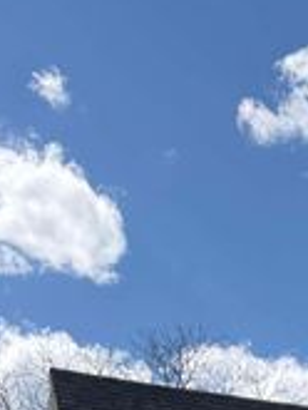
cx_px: 574
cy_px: 754
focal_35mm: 97
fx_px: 1149
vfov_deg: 16.6
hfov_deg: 13.5
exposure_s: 1/4167
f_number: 1.78
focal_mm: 6.76
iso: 100
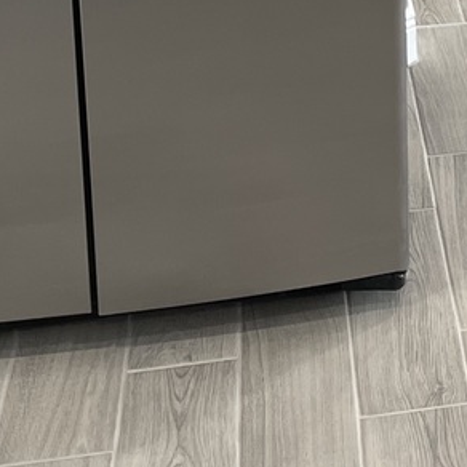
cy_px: -310
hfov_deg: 14.8
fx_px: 1664
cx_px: 700
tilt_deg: -15.4
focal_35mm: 109
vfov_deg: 14.5
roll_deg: -2.6
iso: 64
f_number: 1.6
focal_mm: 5.1
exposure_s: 1/60
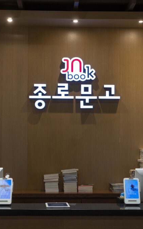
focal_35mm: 92
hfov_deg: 14.2
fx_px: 574
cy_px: 114
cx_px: 76
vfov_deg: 22.6
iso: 2000
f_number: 5.6
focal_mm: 60
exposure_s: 1/160
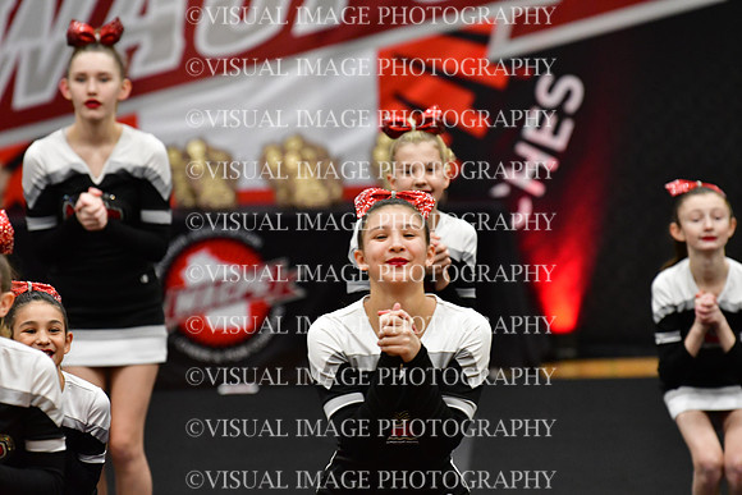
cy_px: 248
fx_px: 6184
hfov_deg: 6.9
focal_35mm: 300
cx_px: 371
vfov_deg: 4.6
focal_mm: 200
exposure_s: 1/500
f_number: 3.5
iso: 4000
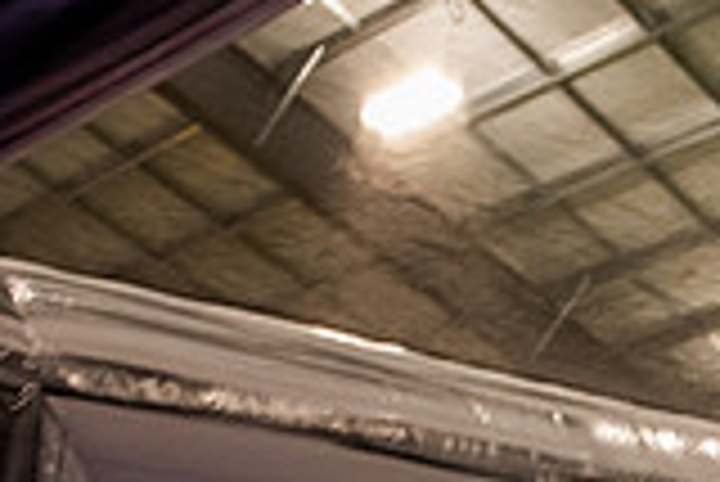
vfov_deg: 13.2
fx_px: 1882
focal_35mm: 94
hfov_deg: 20.1
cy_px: 867
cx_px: 904
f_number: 3.2
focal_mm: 26
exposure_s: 1/125
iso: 2500
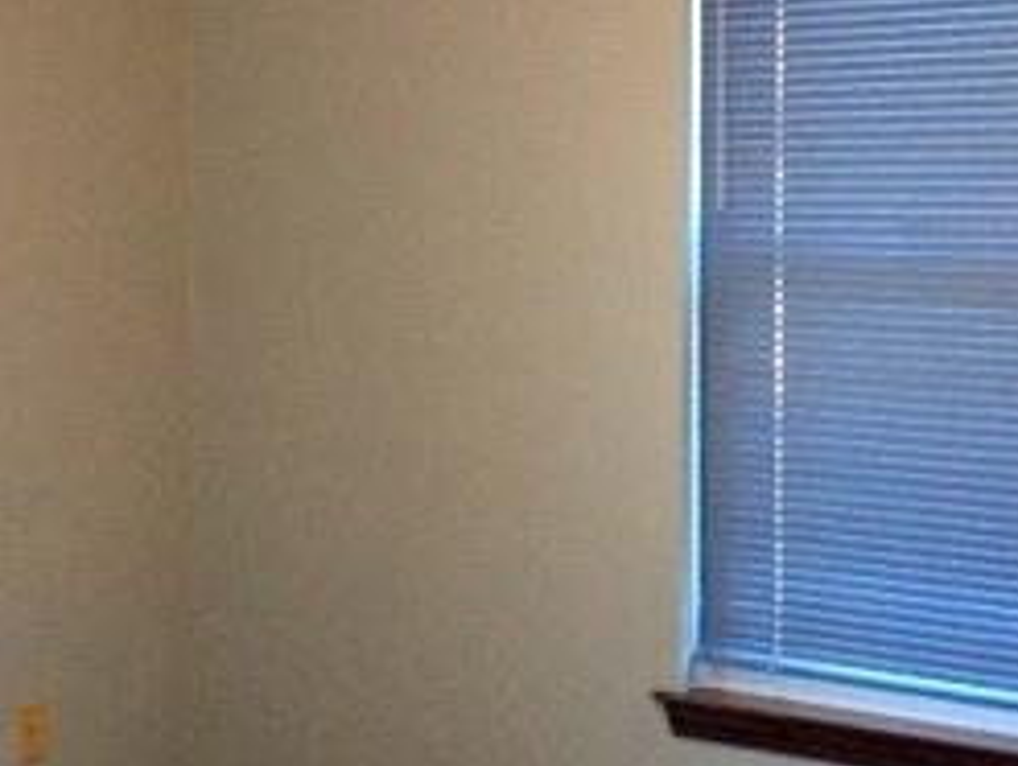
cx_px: 326
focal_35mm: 75
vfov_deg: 19.7
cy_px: 309
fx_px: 2209
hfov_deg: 25.8
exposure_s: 1/30
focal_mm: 4.15
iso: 250
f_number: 2.2
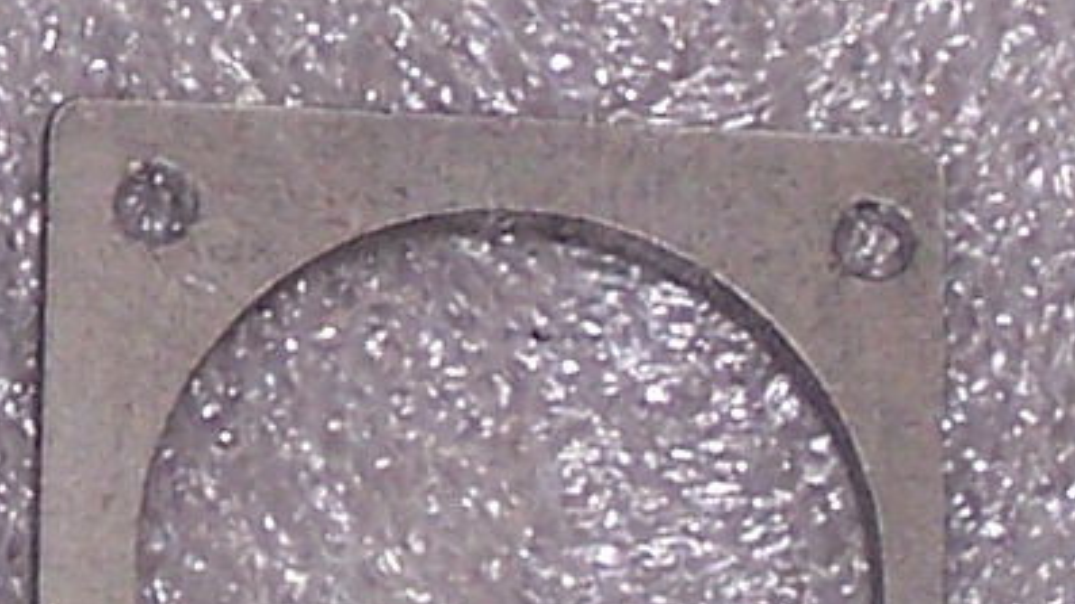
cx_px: -265
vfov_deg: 2.3
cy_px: -447
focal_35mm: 530
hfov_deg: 4.1
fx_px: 15102
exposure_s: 1/80
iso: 80
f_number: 3.2
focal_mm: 12.4
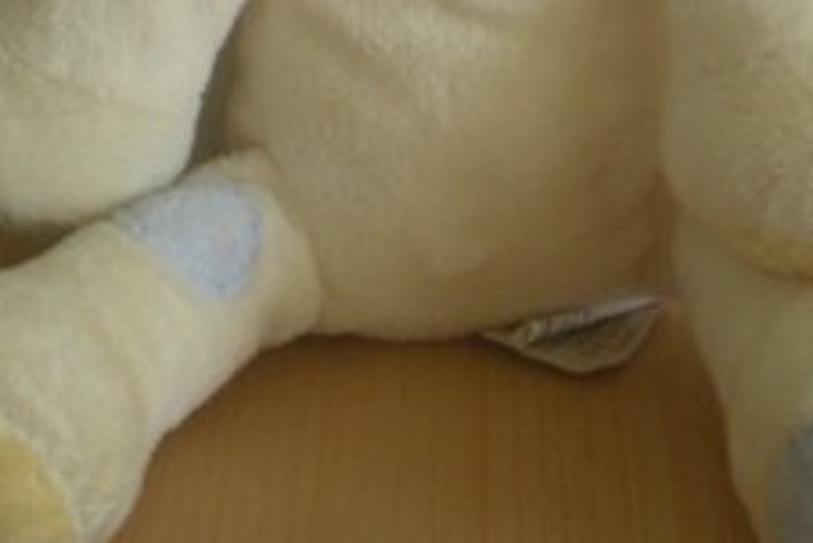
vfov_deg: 14.6
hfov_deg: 22.4
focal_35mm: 91
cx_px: 446
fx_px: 2056
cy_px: -104
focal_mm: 6.3
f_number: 3.1
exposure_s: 1/58
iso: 182
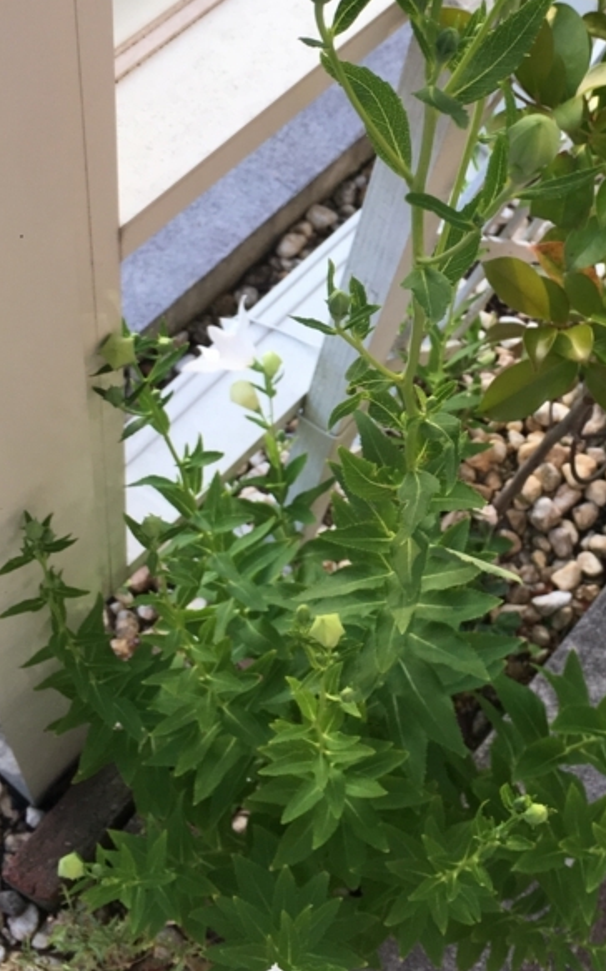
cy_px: 305
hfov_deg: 23.6
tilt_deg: -61.7
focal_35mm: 54
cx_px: 479
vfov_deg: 37.0
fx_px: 1428
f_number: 2.2
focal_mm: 4.15
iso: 40
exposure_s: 1/120
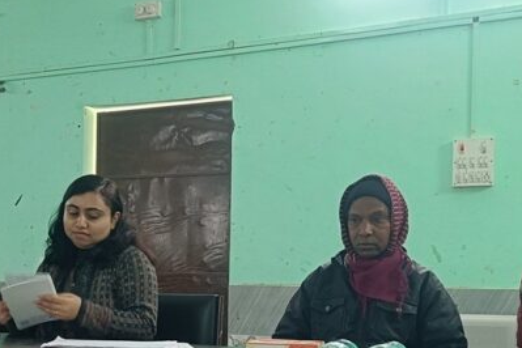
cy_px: 287
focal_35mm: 52
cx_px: 177
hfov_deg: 37.8
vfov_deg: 25.5
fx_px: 754
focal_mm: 5.25
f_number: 1.75
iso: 400
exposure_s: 1/25
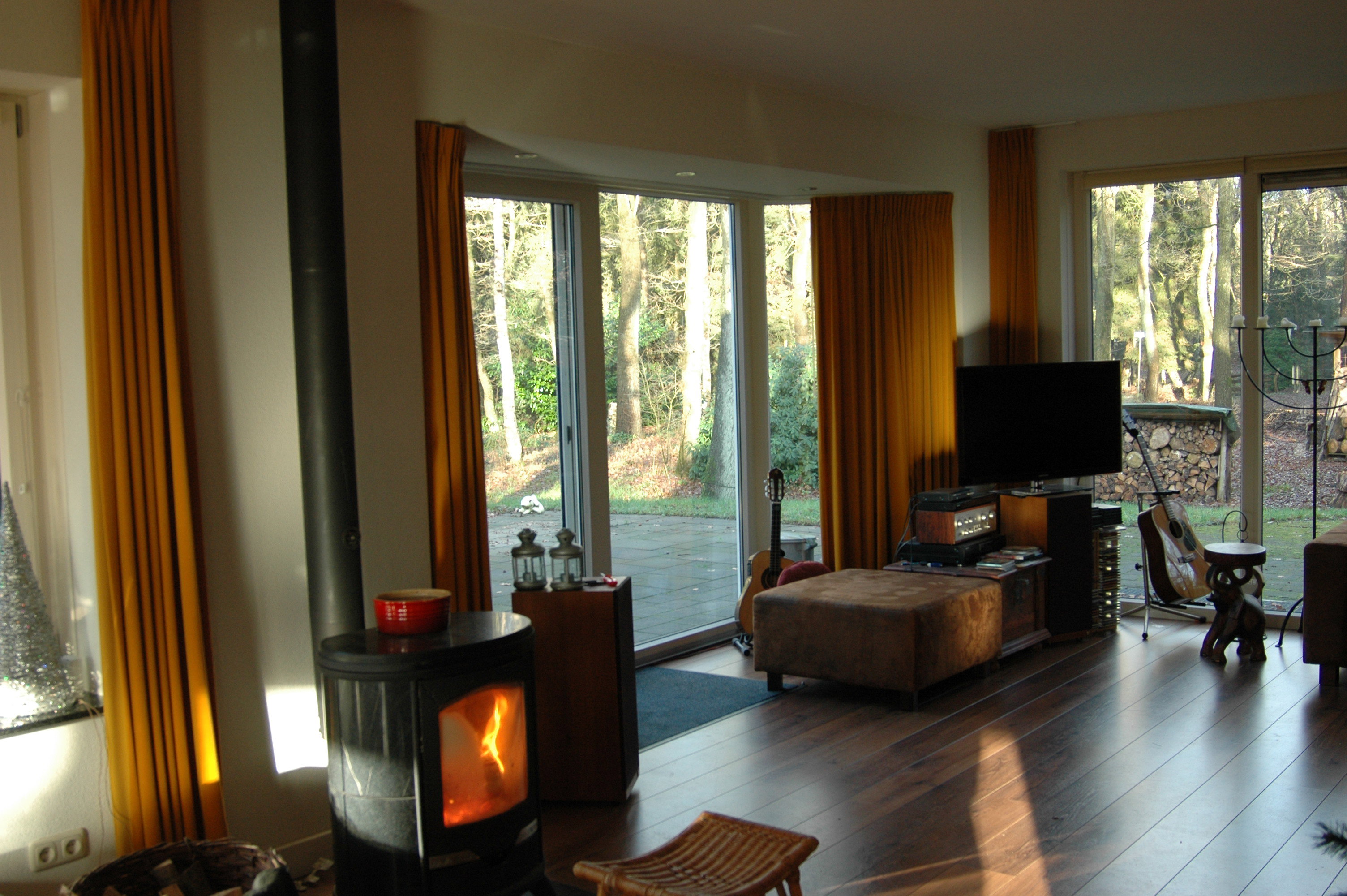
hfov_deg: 53.2
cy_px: 448
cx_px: 674
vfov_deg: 36.8
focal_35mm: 36
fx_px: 1346
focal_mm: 24
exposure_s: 1/60
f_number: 4
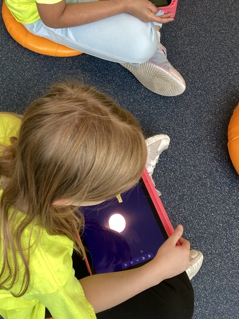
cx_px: 46
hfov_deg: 29.5
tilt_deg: -53.5
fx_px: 442
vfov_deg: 37.0
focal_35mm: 48
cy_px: 29
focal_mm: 4.25
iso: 32
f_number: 1.8
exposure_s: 1/120
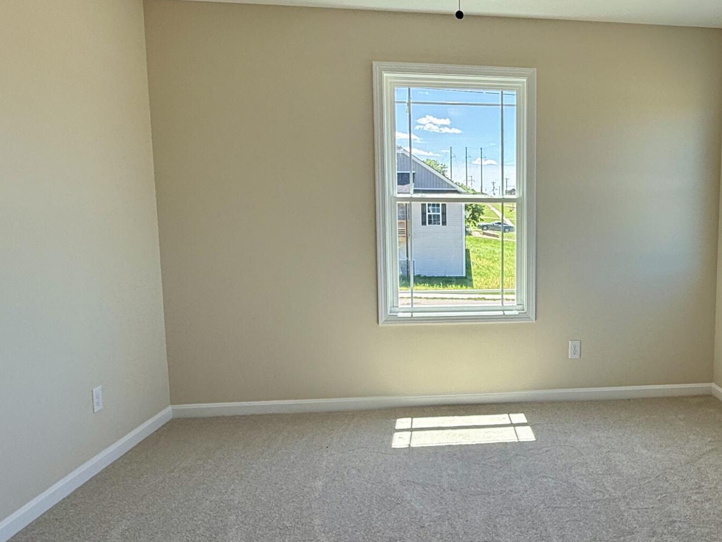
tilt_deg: -5.7
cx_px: 563
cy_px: 280
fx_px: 647
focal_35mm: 31
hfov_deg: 54.9
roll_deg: -0.3
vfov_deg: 45.4
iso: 64
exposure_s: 1/286
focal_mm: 2.22
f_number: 2.2
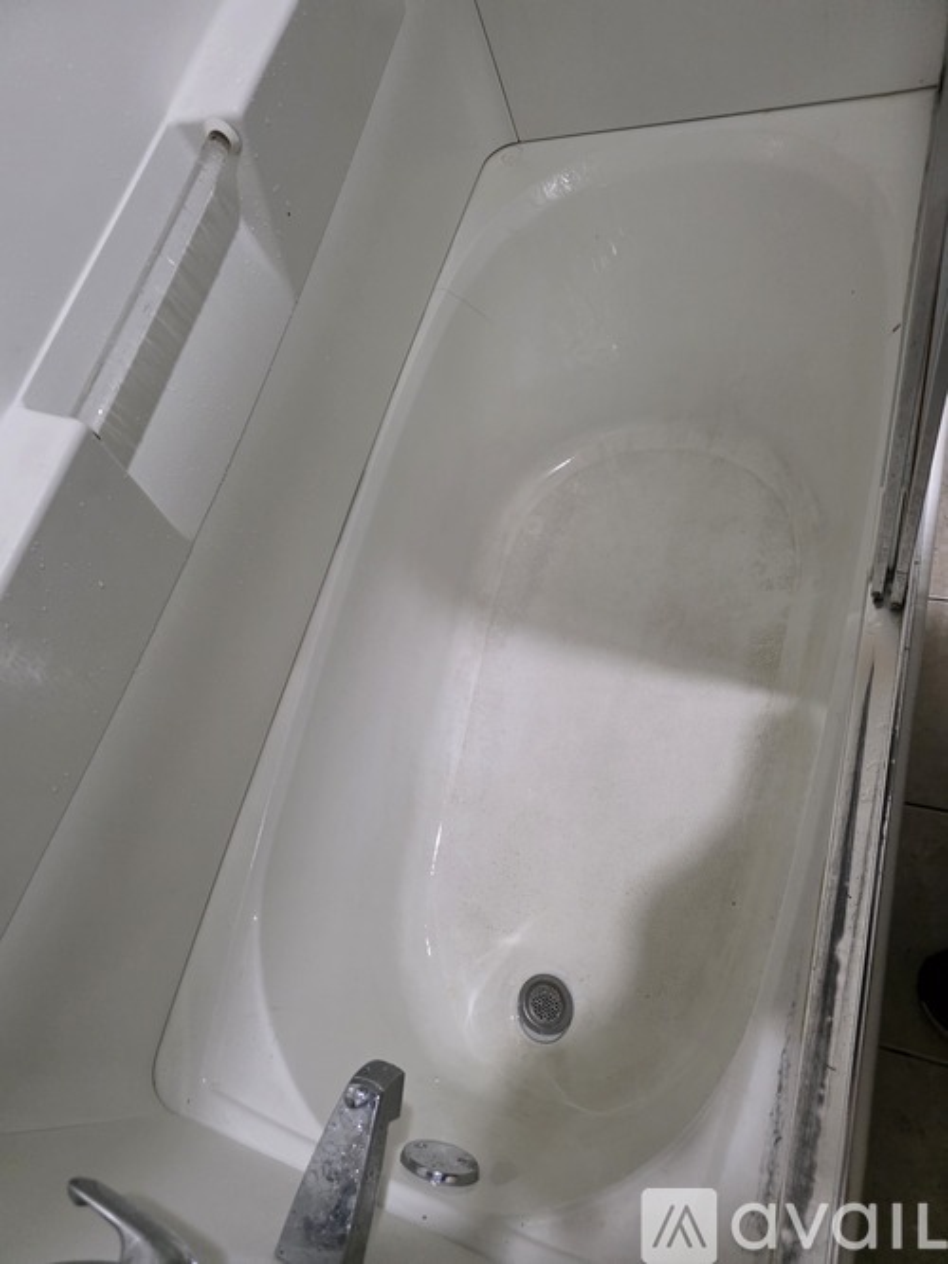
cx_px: 474
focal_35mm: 23
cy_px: 632
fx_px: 840
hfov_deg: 58.9
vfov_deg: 73.9
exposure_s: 1/120
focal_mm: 6.3
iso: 1250
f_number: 1.7
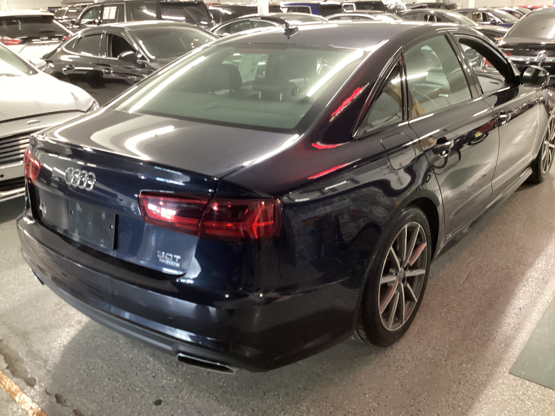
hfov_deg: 58.4
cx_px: 278
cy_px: 208
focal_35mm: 31
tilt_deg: -22.4
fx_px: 497
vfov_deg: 45.4
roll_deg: +1.1
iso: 400
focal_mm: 3.3
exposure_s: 1/25
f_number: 2.4
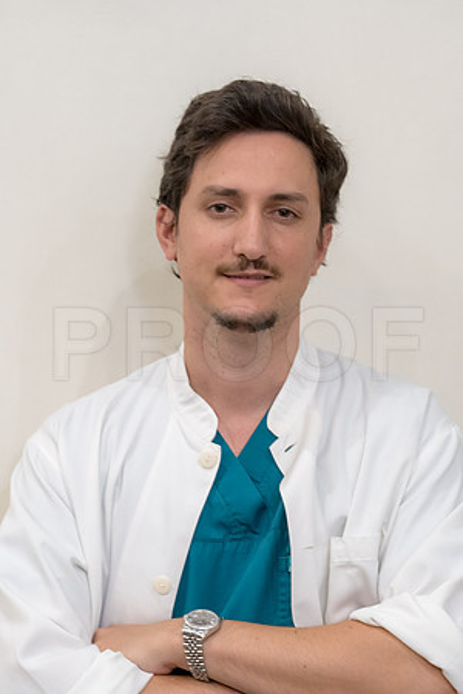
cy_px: 347
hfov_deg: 7.6
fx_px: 3472
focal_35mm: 180
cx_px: 232
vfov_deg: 11.4
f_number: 4
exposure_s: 1/80
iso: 5000
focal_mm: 180
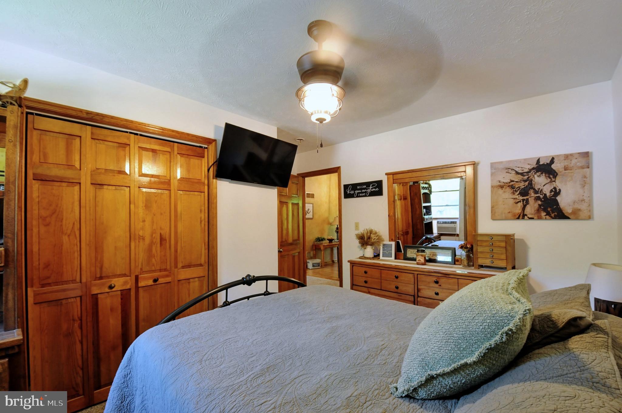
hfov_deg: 100.5
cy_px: 206
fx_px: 259
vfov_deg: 77.2
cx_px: 311
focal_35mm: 15
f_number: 8
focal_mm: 10
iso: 800
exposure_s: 1/6
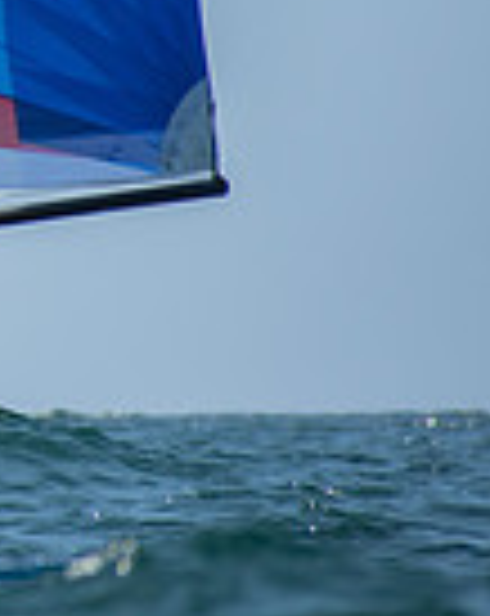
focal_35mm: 1511
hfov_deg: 1.0
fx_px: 27483
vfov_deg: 1.3
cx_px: -786
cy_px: -100
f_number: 6.3
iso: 200
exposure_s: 1/640
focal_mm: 240
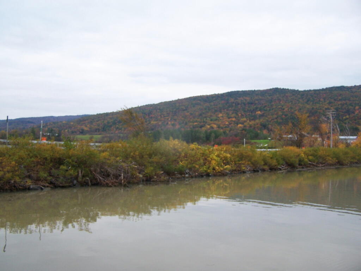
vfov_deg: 37.7
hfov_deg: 49.0
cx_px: 180
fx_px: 396
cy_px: 136
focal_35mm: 38
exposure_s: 1/250
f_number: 2.8
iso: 80
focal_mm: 6.3
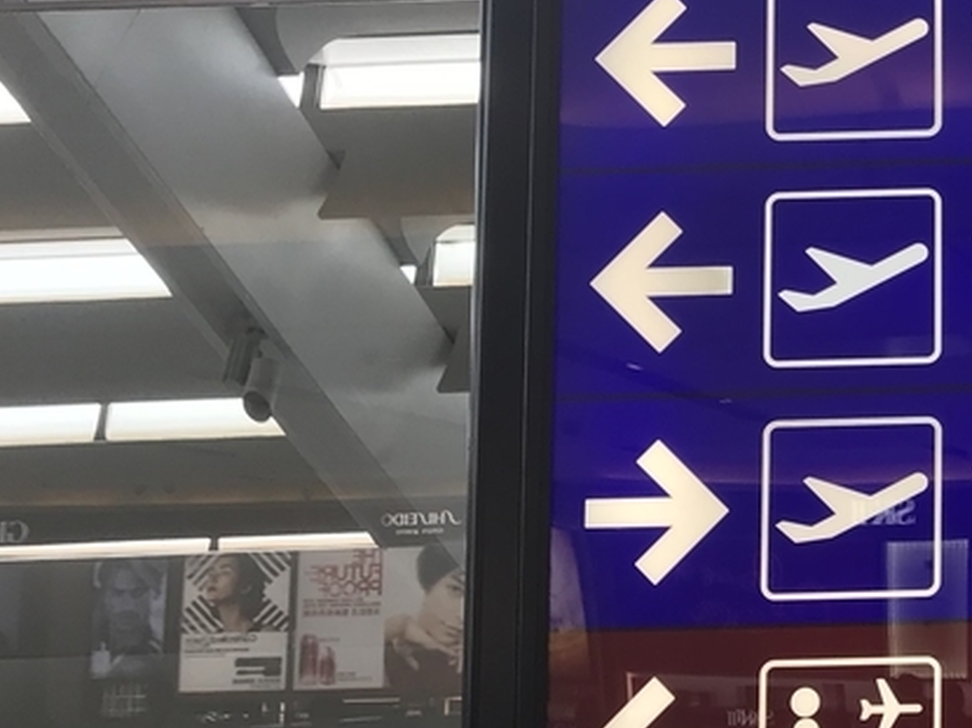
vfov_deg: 18.2
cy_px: 375
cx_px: 1319
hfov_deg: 21.4
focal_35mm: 81
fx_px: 2274
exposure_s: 1/120
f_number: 1.8
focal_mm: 3.99
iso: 25
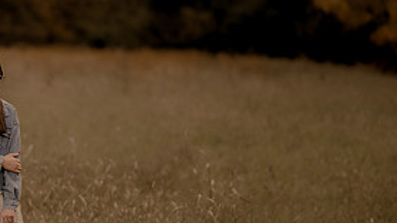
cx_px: -11
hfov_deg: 11.5
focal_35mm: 185
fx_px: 1948
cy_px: 121
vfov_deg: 6.6
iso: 200
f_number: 1.4
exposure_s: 1/3200
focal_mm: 85
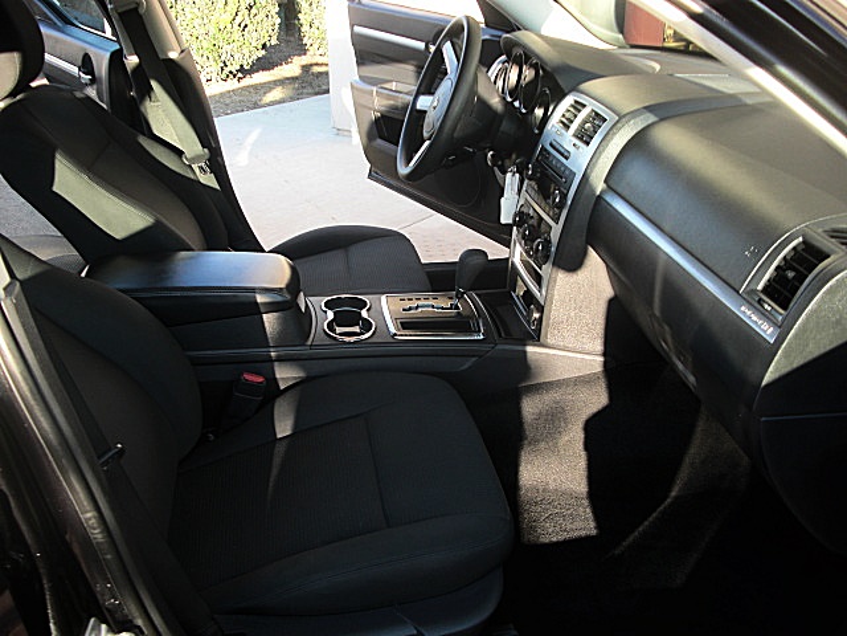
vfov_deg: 39.7
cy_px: 318
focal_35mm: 36
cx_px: 424
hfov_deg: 51.4
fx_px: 881
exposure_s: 1/80
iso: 50
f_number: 2.8
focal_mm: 6.3
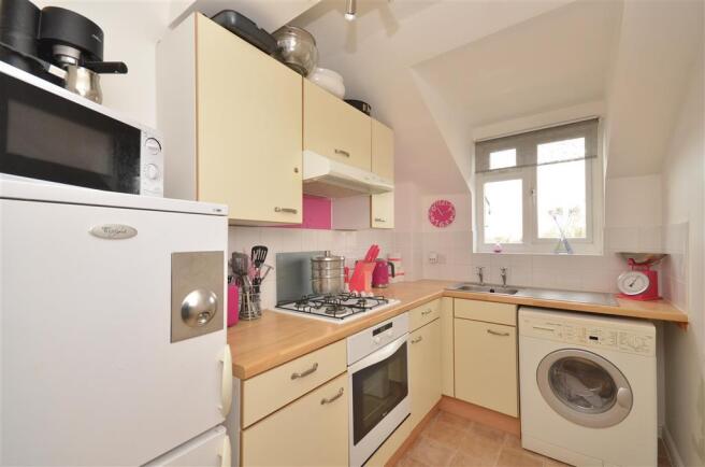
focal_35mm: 15
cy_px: 234
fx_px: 293
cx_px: 352
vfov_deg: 77.0
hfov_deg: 100.5
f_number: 9
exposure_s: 1/25
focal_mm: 10
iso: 640
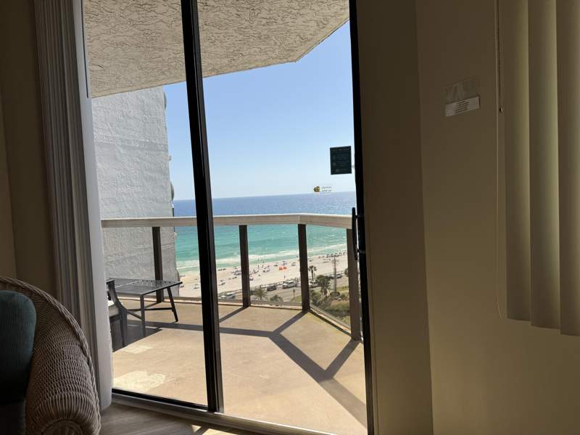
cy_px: 218
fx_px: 402
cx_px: 290
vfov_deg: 56.8
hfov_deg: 71.6
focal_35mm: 24
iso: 80
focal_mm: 6.76
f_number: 1.78
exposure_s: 1/2604
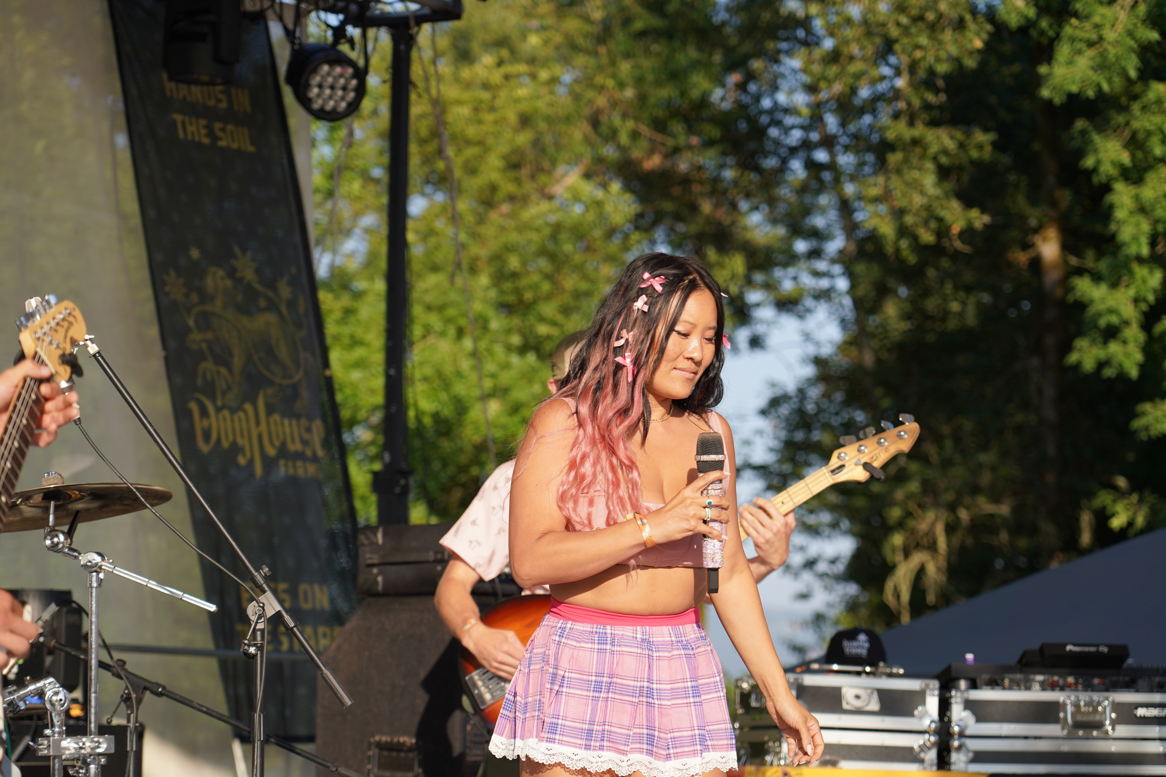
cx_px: 583
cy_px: 388
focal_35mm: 105
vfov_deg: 13.0
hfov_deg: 19.5
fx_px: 3401
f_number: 4.5
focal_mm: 105
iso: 100
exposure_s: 1/500
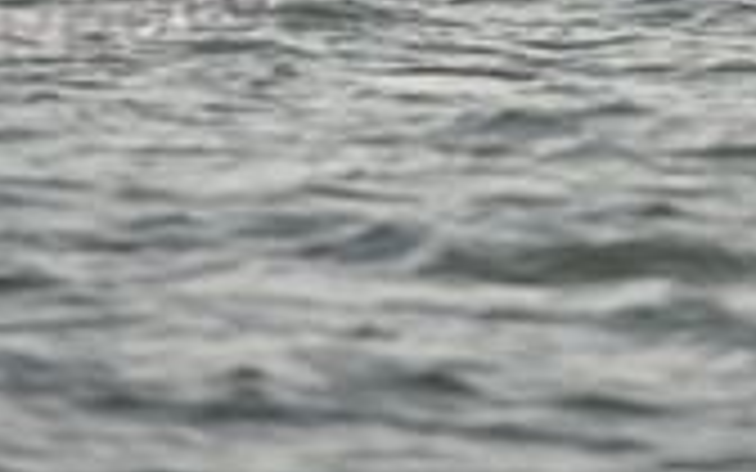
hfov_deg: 1.8
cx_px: 857
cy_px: -787
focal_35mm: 1195
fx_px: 24621
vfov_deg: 1.1
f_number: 7.1
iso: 320
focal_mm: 340
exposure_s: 1/1250
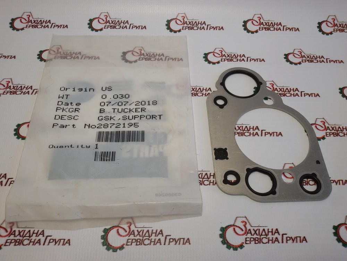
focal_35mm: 31
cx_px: 174
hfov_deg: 58.4
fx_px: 311
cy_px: 130
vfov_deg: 45.4
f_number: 2.4
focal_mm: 2.93
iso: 40
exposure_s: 1/100
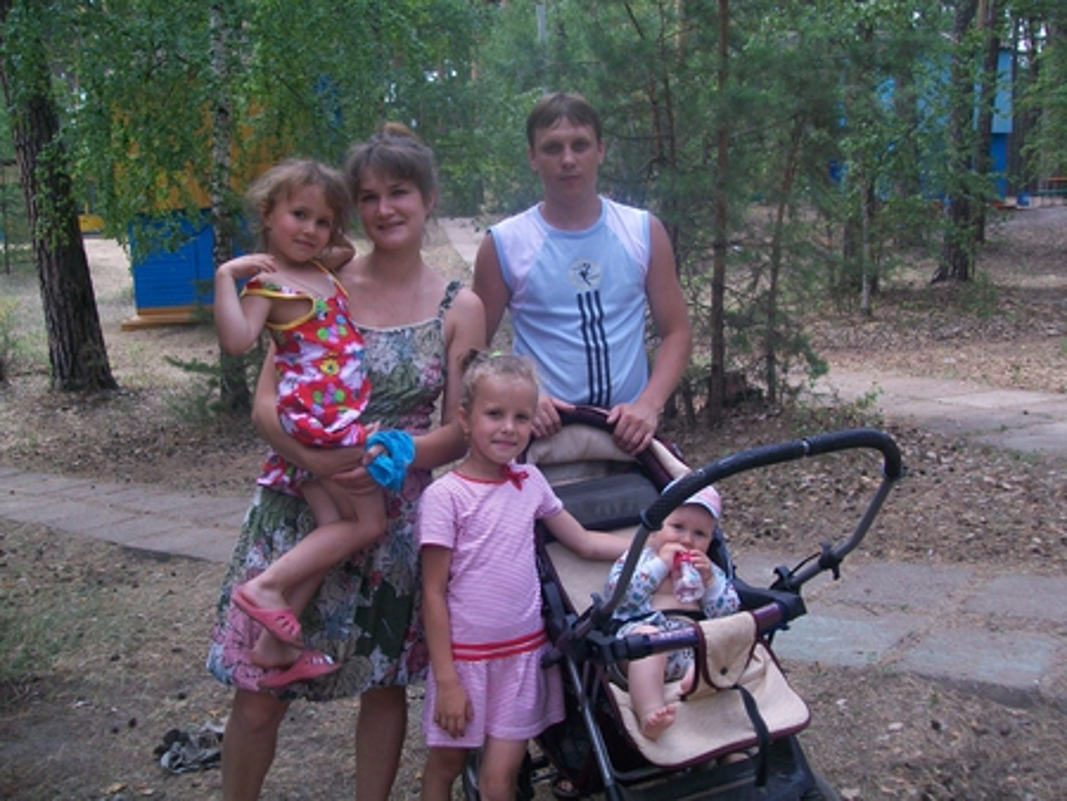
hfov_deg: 51.3
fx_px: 1110
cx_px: 534
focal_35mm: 36
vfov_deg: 39.7
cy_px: 400
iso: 64
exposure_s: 1/200
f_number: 2.7
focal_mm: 6
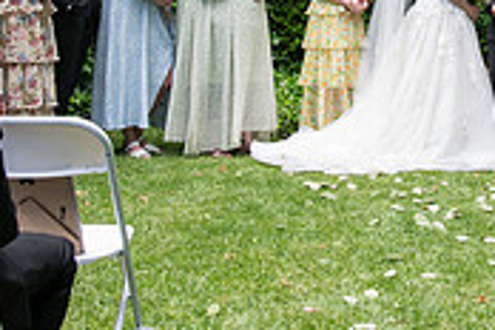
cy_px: -1
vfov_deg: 13.5
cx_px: 523
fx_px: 1375
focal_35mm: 100
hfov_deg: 19.7
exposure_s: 1/400
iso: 1000
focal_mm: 30
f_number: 5
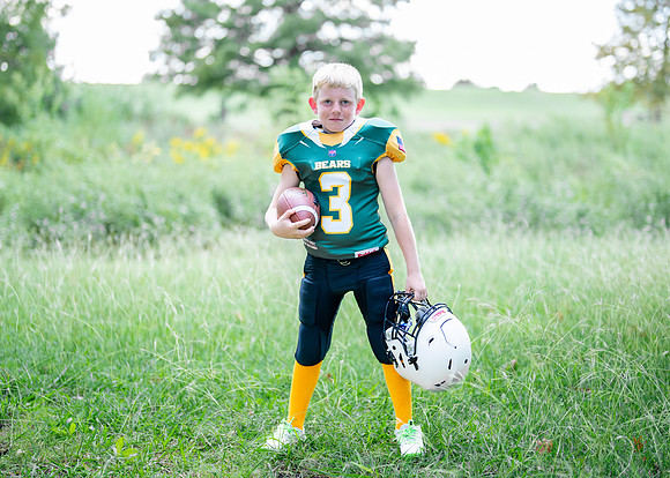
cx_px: 351
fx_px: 1141
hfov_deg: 32.7
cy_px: 219
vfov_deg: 23.7
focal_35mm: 60
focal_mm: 50
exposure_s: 1/1250
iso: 320
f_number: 1.2
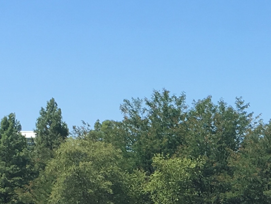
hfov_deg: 13.1
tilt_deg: -5.2
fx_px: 1151
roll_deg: -0.6
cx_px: 327
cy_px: 368
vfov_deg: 9.6
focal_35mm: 147
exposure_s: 1/950
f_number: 2.2
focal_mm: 4.15
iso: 25
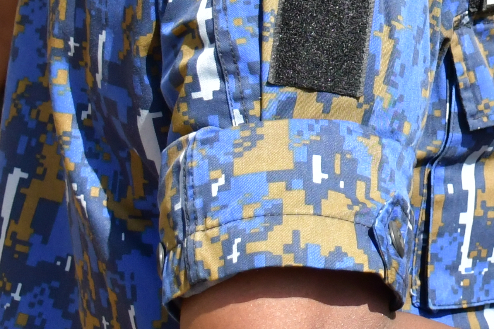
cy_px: -197
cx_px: 747
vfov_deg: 8.5
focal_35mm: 157
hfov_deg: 12.4
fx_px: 2154
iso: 1000
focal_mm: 24
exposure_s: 1/3200
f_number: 3.8
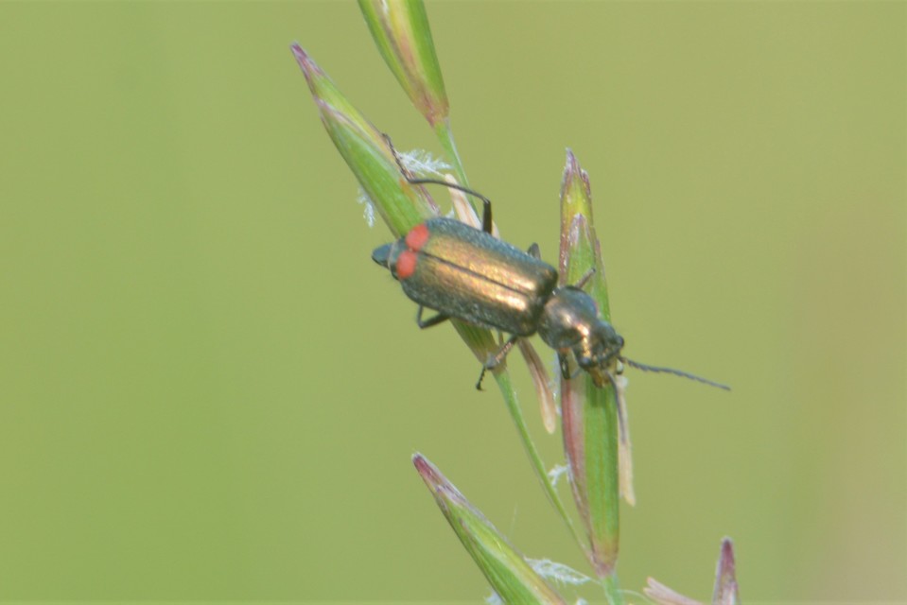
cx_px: 454
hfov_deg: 6.2
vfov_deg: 4.2
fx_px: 8316
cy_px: 302
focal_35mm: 330
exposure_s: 1/125
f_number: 8
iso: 250
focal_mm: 220
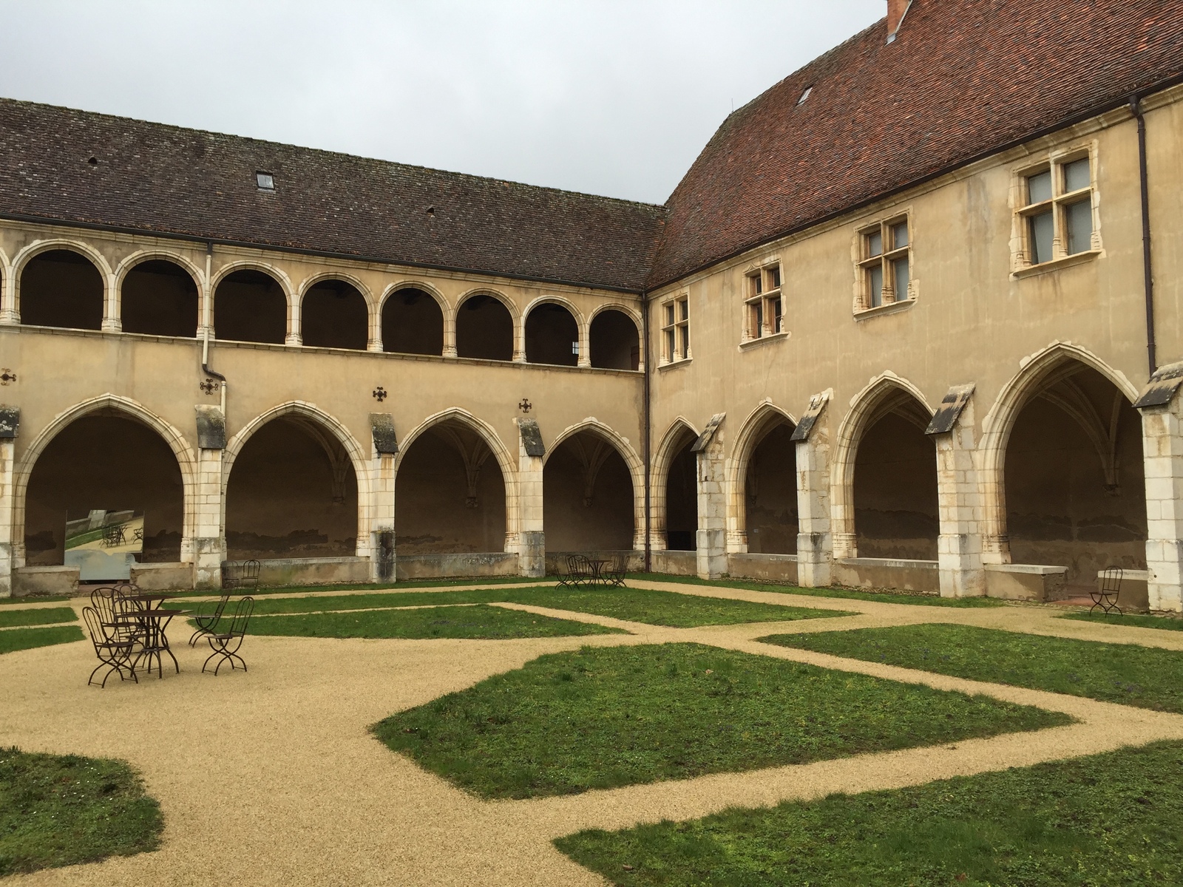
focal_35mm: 29
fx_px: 991
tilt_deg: +4.5
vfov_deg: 48.2
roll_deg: +0.0
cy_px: 444
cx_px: 592
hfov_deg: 61.7
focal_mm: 4.15
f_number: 2.2
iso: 32
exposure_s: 1/648
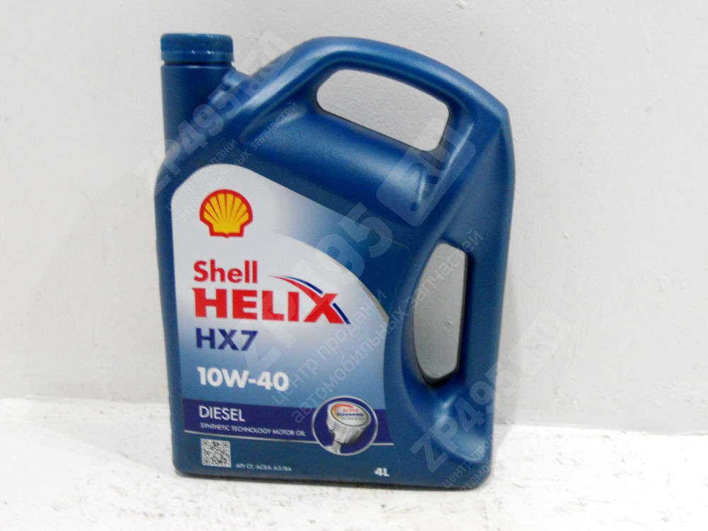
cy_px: 266
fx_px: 654
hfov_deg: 56.8
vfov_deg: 44.2
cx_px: 354
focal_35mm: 32
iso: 400
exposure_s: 1/40
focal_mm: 5.8
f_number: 3.5
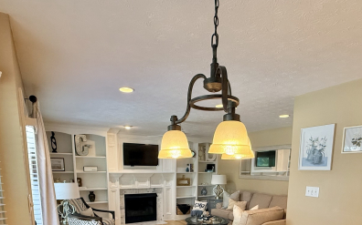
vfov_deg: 44.2
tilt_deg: -7.4
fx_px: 247
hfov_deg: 72.6
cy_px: 209
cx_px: 187
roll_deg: +0.3
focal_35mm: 25
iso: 250
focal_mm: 2.22
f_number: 2.2
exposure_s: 1/120
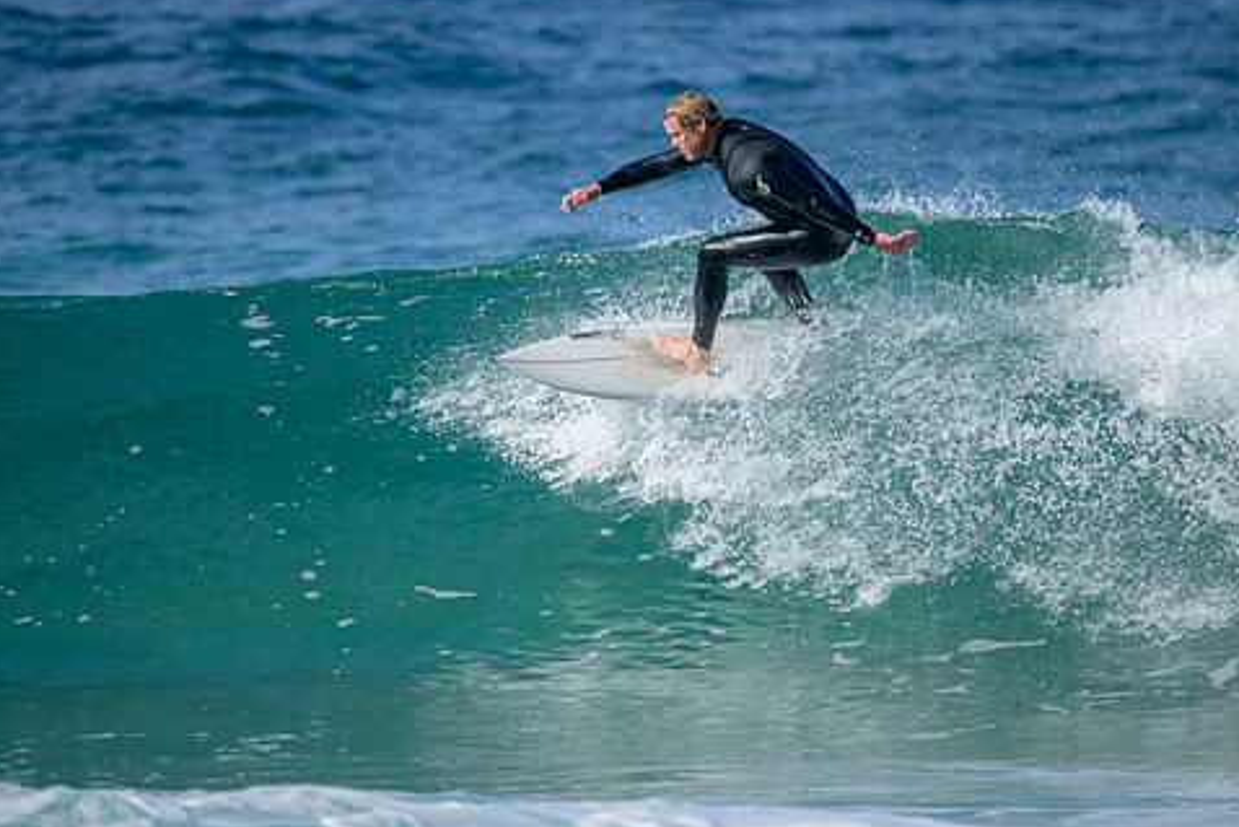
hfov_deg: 2.1
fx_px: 33392
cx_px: 689
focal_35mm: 970
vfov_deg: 1.4
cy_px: 341
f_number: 6.3
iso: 400
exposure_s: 1/2500
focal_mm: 800
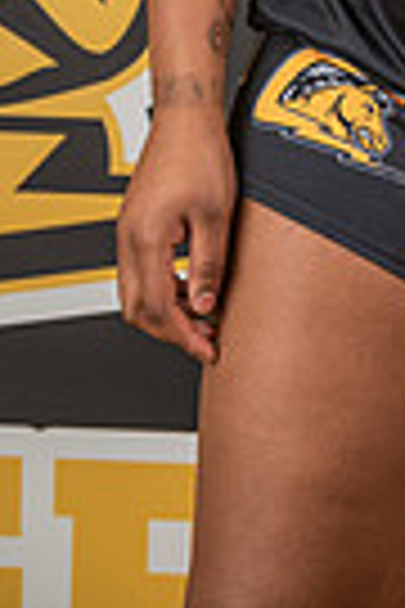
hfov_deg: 3.0
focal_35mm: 450
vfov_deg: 4.5
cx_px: 659
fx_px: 7593
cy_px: -401
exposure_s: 1/125
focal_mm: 135
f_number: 9
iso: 100
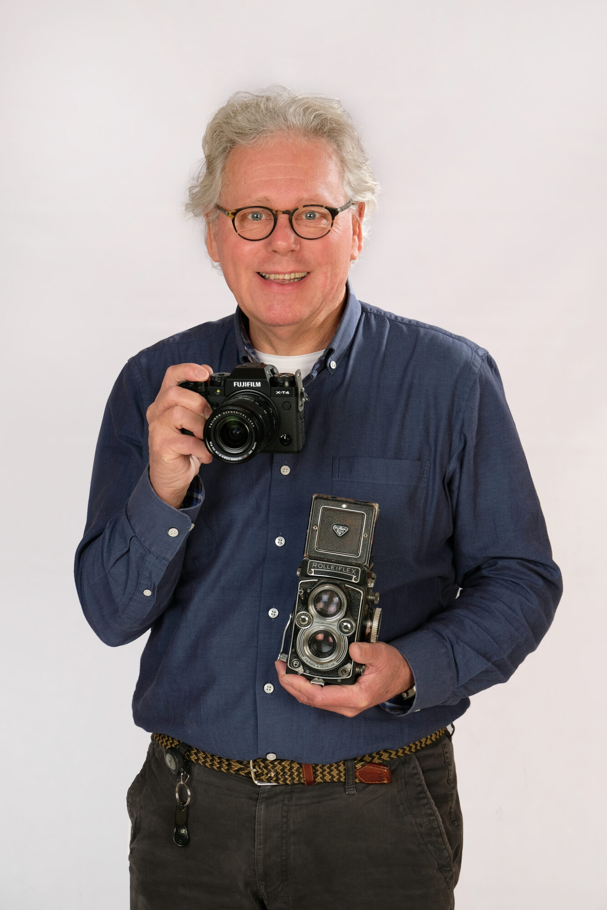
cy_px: 455
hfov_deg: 16.5
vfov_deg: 24.5
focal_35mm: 83
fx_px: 2099
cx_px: 304
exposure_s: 1/60
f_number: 8
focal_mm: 55
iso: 200
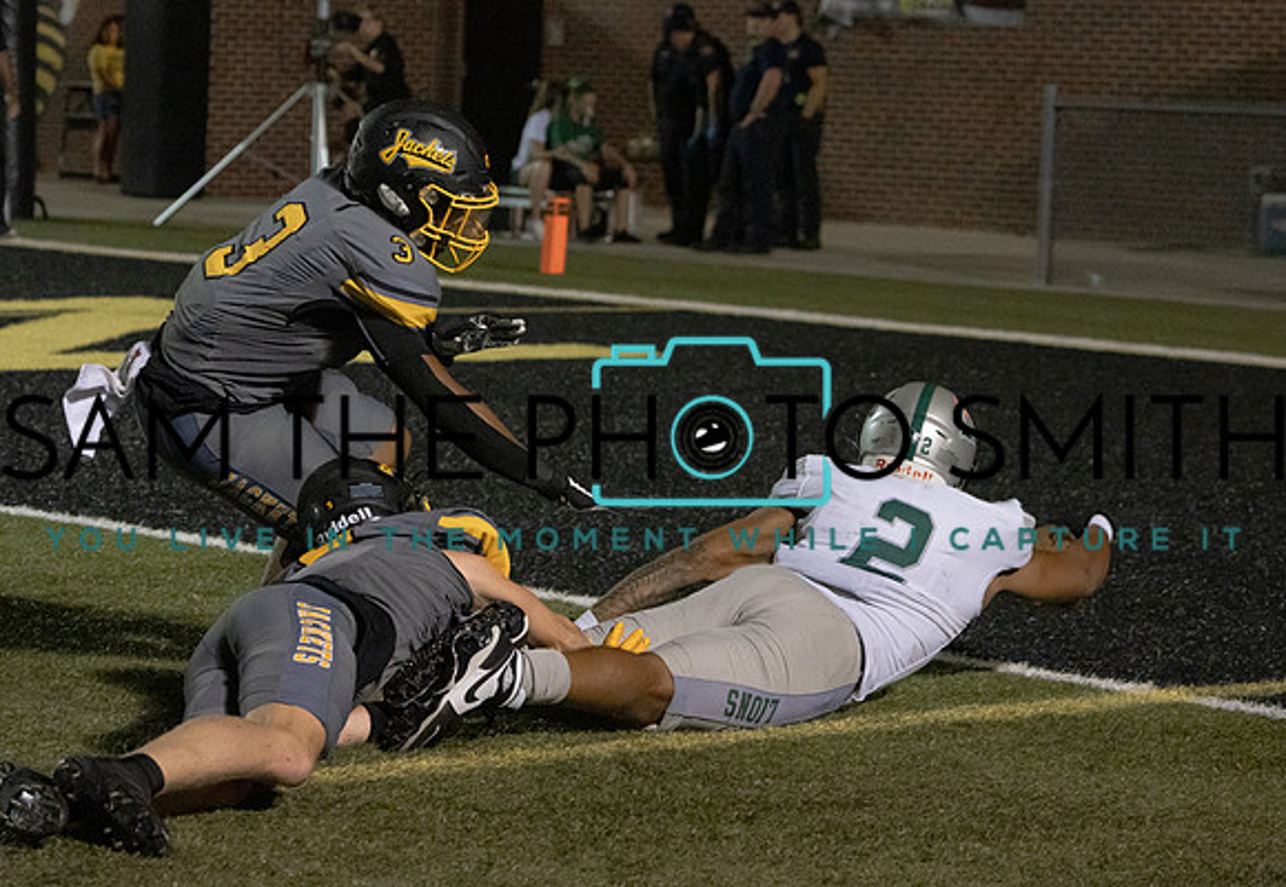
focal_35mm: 133
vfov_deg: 10.6
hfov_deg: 15.3
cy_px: 383
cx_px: 628
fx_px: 4789
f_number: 5.6
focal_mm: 100
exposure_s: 1/1000
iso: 16000
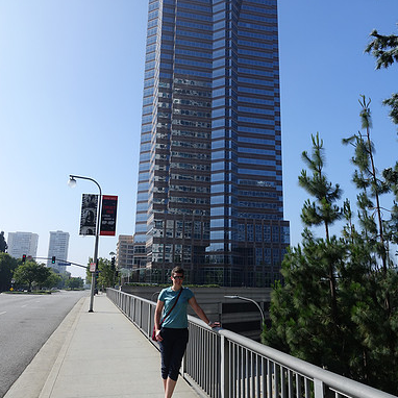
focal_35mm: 31
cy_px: 175
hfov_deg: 52.5
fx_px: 403
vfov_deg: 52.4
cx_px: 200
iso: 125
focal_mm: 8.8
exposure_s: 1/500
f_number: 5.6
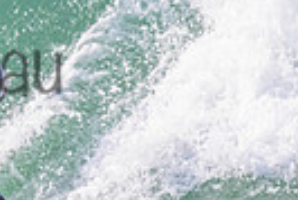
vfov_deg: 0.4
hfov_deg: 0.6
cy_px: 42
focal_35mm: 3486
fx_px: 28887
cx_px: -175
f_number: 11
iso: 2500
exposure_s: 1/2000
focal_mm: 800
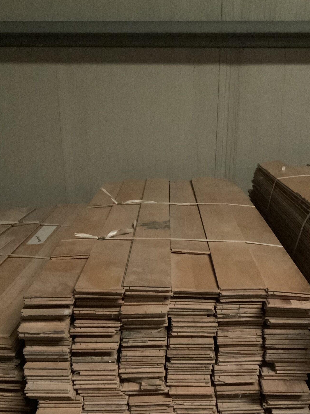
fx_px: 514
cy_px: 301
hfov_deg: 33.6
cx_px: 159
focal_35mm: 43
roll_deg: +0.9
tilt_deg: -23.1
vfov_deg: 42.7
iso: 500
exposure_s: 1/17
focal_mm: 3
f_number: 1.8
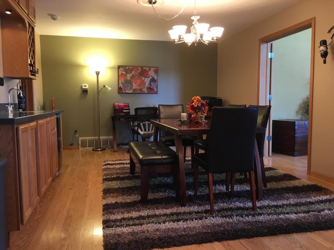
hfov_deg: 61.7
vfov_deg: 48.2
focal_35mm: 29
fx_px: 280
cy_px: 125
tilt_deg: -4.8
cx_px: 167
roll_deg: +0.3
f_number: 2.2
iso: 200
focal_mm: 4.15
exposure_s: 1/30
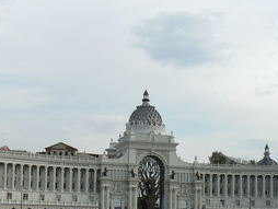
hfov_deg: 28.1
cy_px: 156
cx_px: 151
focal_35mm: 69
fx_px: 555
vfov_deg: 21.2
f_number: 5.6
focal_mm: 6.5
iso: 100
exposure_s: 1/320
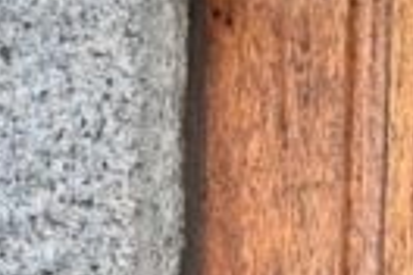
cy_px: 419
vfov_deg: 2.2
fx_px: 7261
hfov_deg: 3.2
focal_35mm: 633
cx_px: 1305
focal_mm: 66
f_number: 5.6
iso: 1600
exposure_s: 1/200
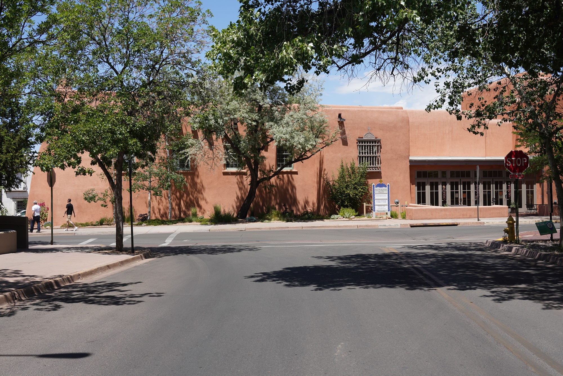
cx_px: 282
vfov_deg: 33.4
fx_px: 626
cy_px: 188
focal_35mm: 40
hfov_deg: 48.5
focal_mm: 40
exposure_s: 1/100
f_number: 13
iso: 100
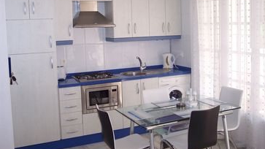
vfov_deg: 28.2
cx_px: 134
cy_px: 55
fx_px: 295
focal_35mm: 42
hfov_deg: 48.4
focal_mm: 8
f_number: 2.8
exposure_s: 1/90
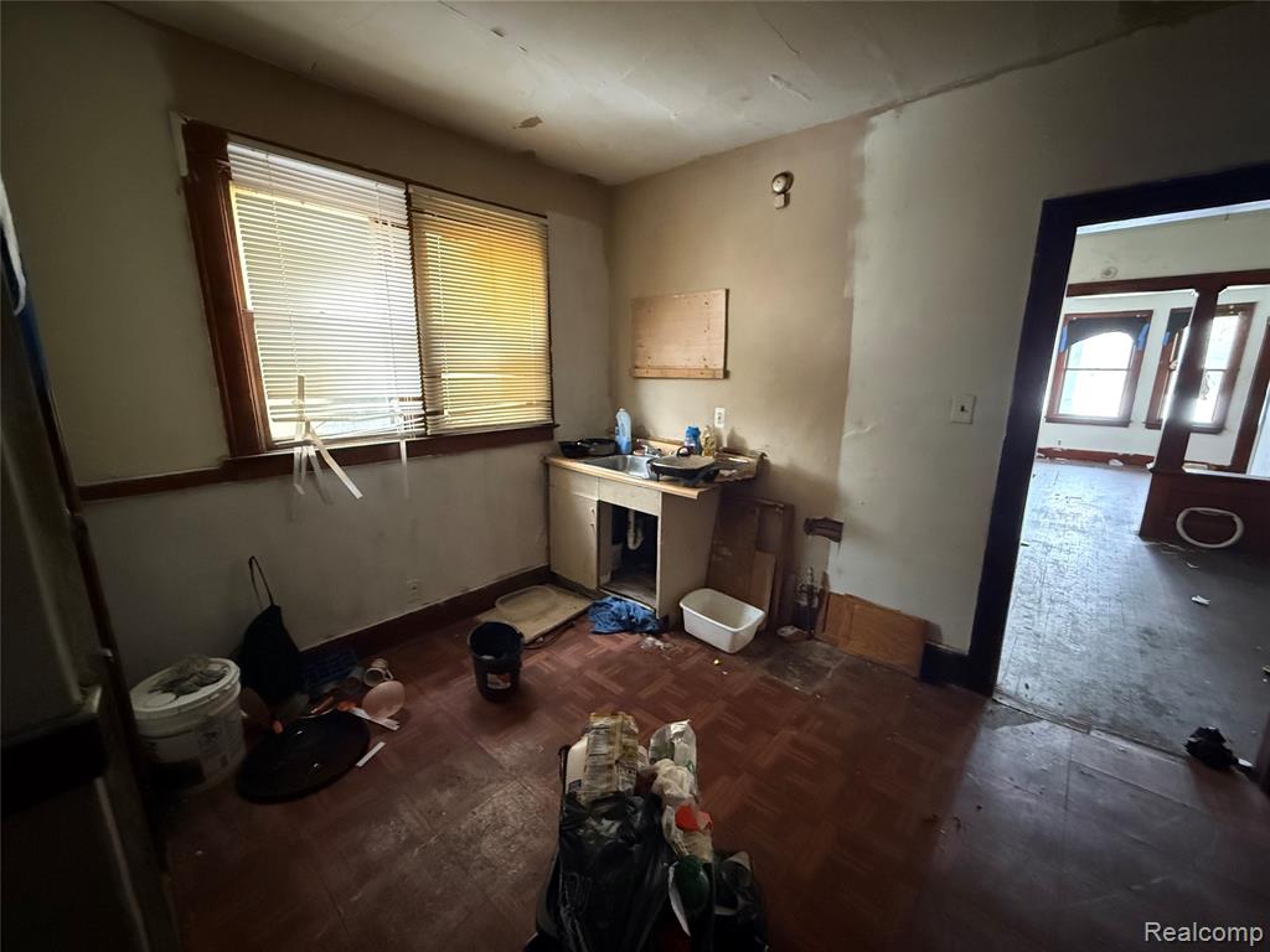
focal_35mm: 14
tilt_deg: -12.8
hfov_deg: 102.1
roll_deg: +0.0
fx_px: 514
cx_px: 635
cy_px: 476
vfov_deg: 85.7
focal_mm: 2.22
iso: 1600
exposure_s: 1/40
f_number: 2.2
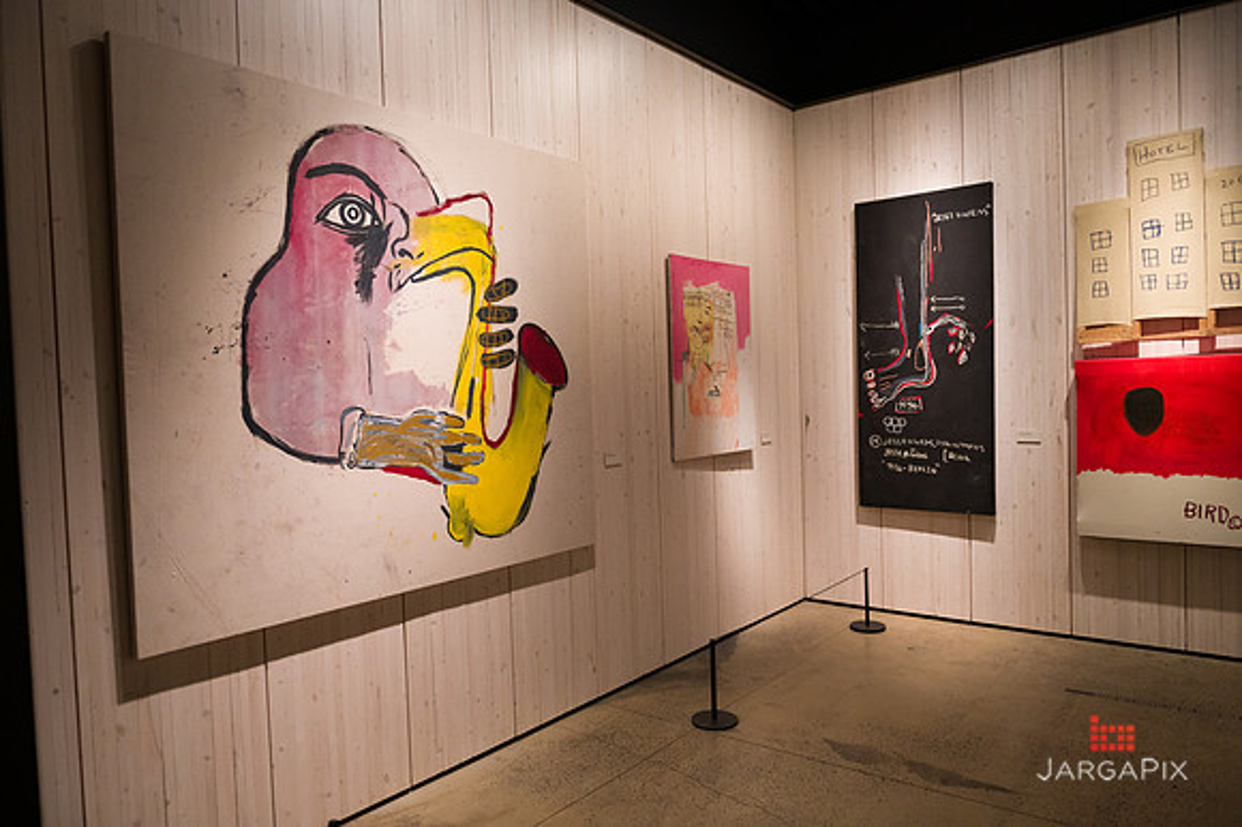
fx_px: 827
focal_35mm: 24
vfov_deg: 53.1
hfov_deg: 73.8
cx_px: 621
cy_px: 414
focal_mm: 24
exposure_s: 1/500
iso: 3200
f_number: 3.2
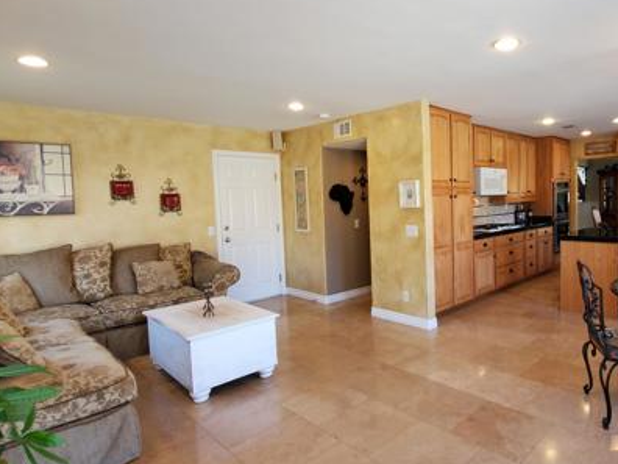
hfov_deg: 76.1
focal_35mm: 21
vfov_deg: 63.4
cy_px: 227
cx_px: 420
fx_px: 375
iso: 125
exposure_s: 1/60
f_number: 2.2
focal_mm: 1.8
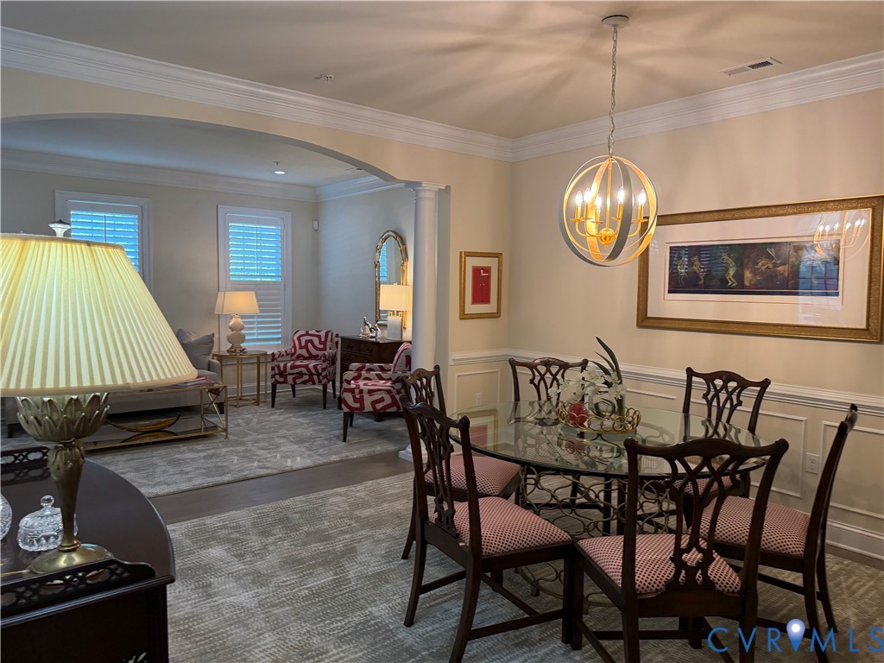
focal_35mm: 24
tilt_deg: -5.3
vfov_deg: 56.8
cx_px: 442
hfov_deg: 71.6
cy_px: 332
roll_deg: -0.9
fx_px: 613
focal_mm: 6.76
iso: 320
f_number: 1.78
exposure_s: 1/120
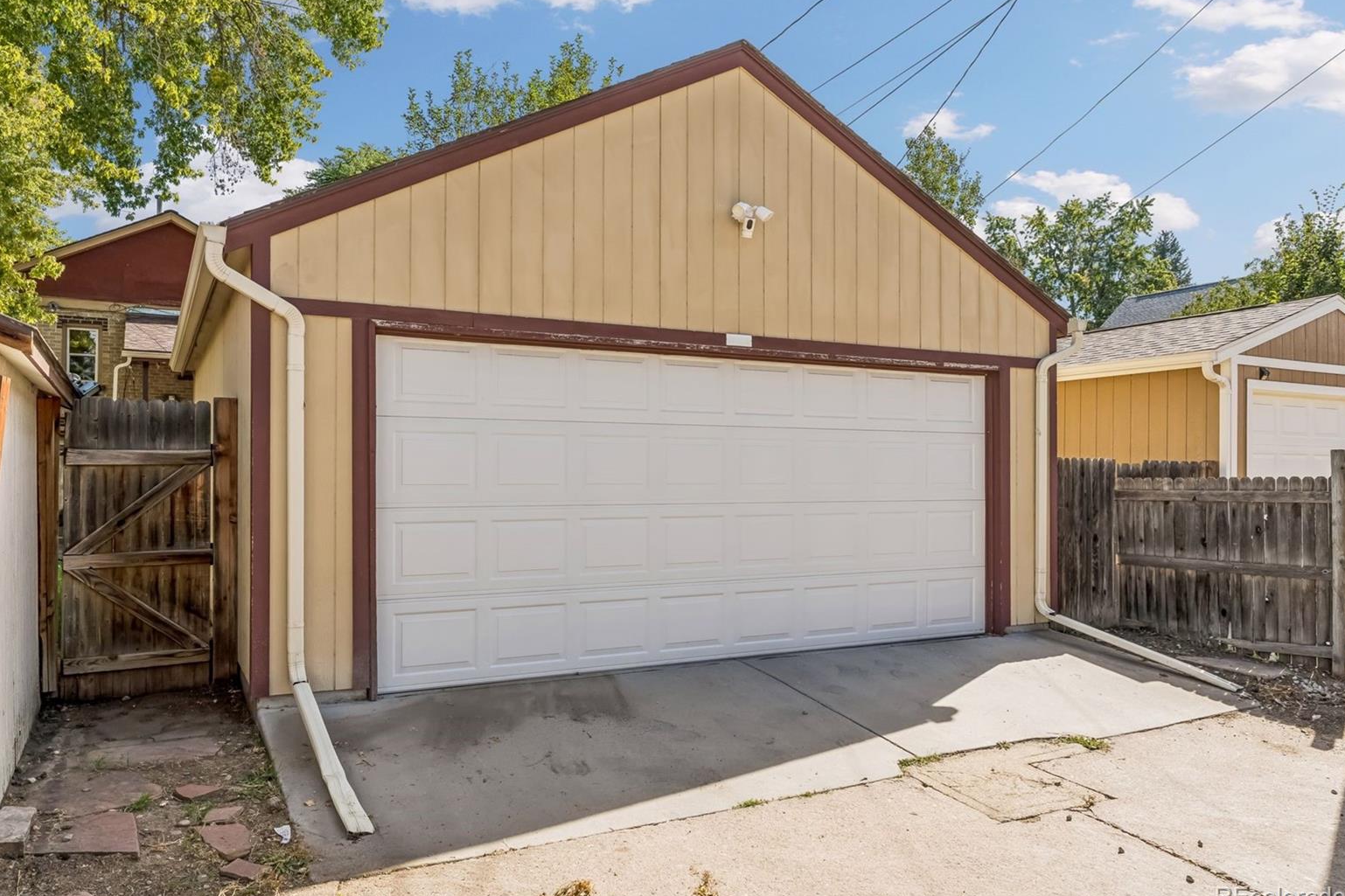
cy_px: 448
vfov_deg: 49.5
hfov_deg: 69.4
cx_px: 657
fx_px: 971
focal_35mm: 26
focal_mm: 25
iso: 400
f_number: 9
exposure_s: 1/500
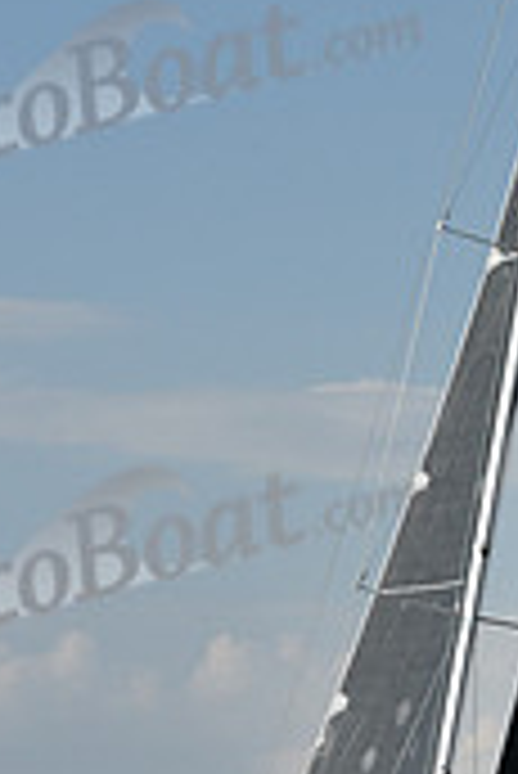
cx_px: 655
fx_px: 6182
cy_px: 266
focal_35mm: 287
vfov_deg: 7.2
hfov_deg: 4.8
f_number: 9
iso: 250
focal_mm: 85
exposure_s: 1/1250
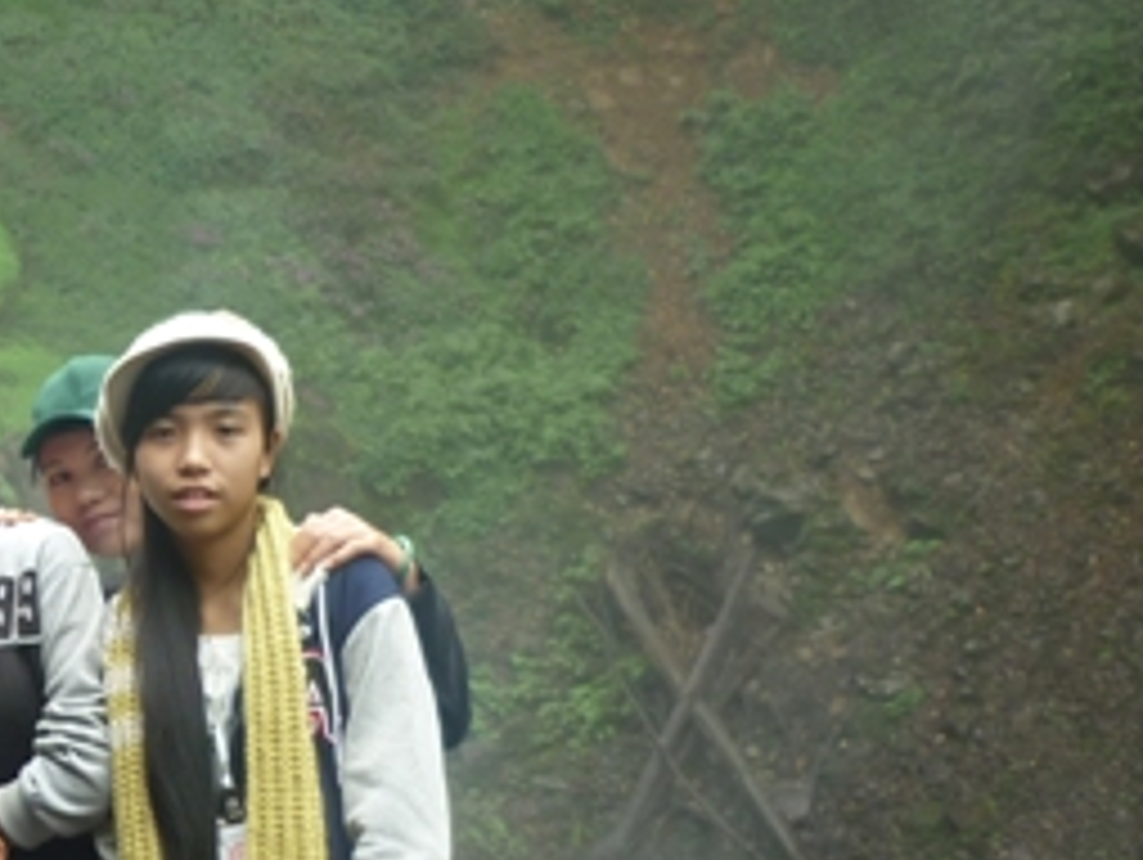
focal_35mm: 83
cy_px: 630
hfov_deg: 21.9
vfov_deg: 17.7
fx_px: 2743
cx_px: -212
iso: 80
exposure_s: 1/80
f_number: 2.8
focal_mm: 5.5
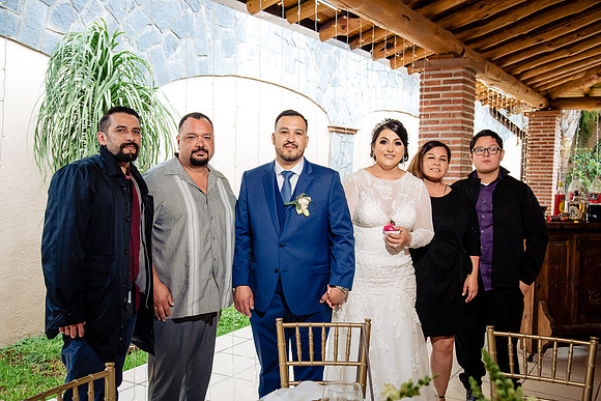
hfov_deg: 50.7
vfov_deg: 35.1
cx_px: 300
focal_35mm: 38
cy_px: 200
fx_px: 635
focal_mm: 38
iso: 2000
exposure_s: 1/125
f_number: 7.1
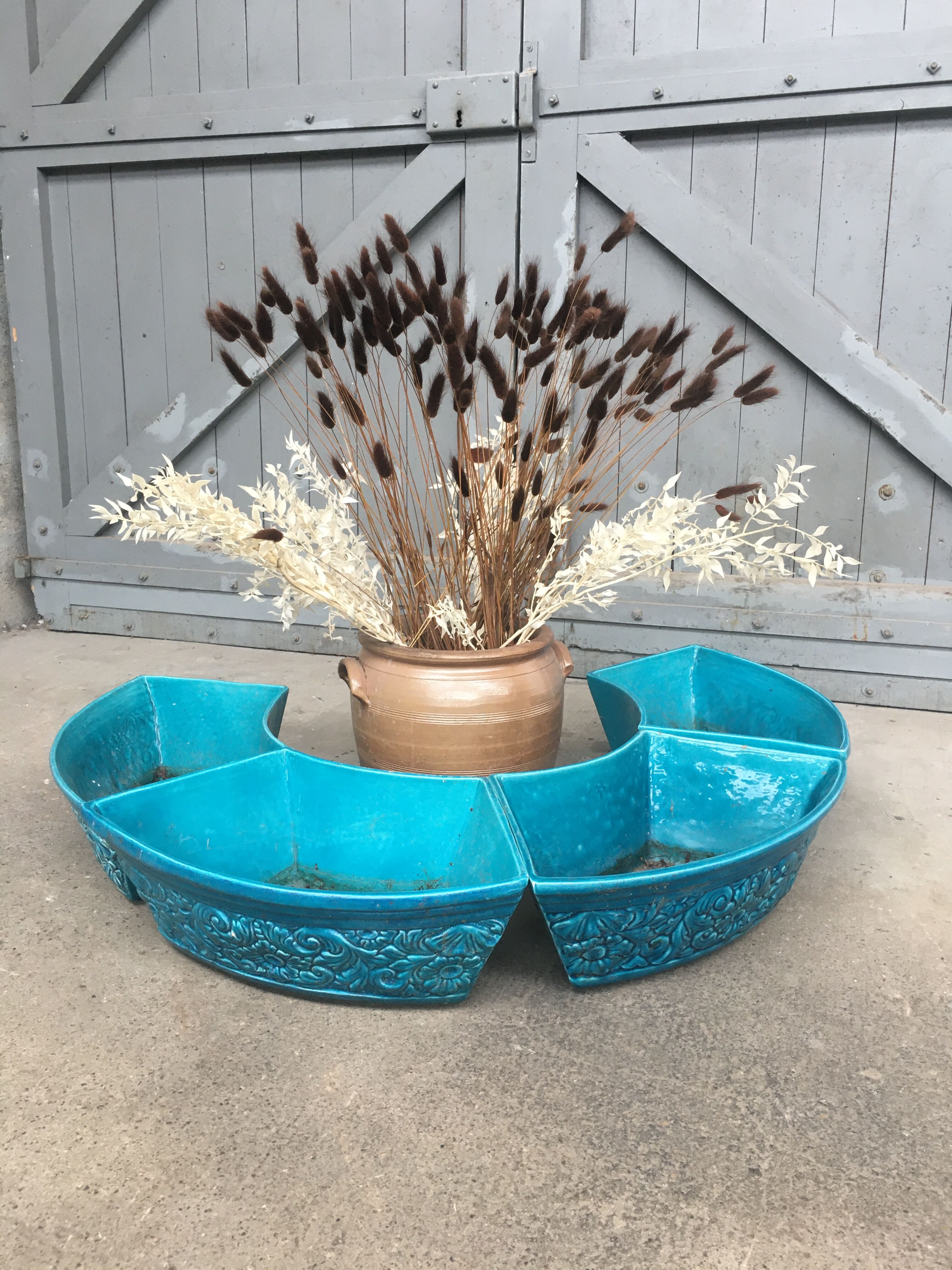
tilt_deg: -14.5
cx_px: 476
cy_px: 635
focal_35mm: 29
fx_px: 1063
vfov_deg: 61.7
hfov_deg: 48.2
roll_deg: -0.3
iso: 40
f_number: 2.2
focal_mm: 4.15
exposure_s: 1/33
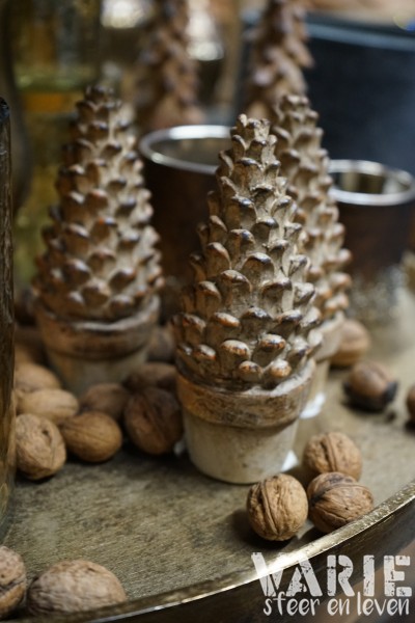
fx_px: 830
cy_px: 312
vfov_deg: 41.1
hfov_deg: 28.1
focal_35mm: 48
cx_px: 208
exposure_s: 1/60
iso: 3200
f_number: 4.5
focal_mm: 48
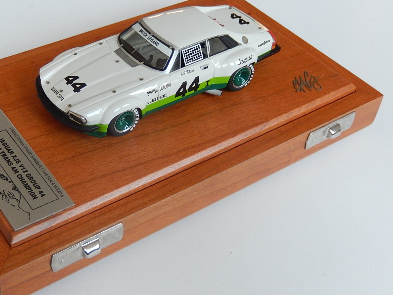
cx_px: 128
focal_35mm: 56
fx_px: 636
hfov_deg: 34.0
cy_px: 145
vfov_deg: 26.1
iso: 400
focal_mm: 7.3
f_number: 4.2
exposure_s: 1/25
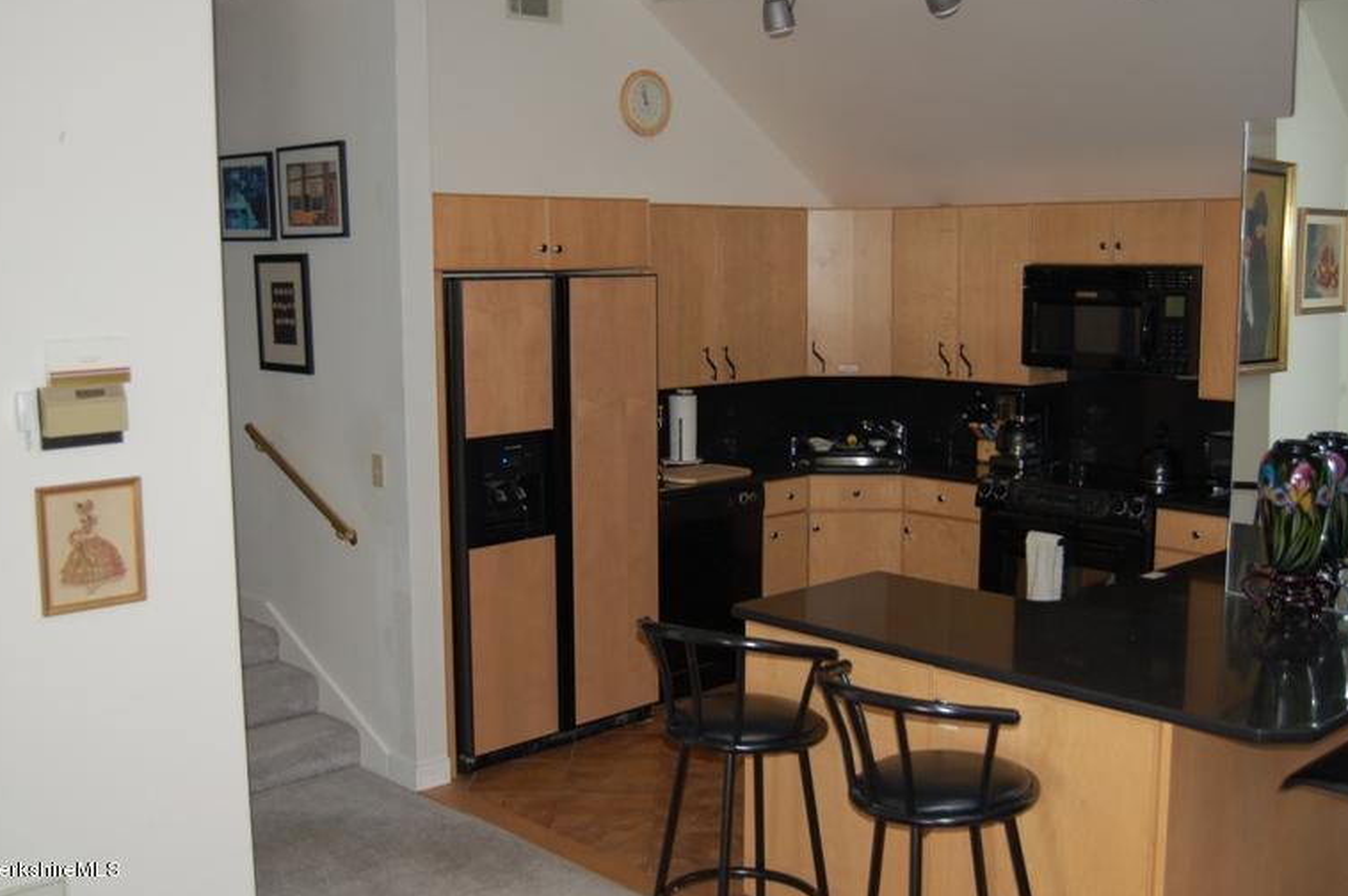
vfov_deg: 35.0
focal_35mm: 38
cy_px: 434
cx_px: 685
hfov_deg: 50.7
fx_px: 1422
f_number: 4
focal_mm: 24
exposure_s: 1/60
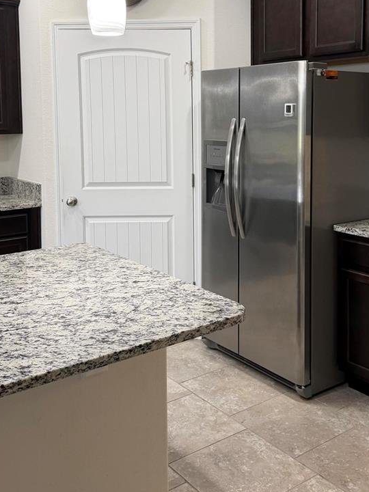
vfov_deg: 45.9
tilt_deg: -4.3
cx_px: 235
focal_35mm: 40
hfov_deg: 35.7
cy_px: 154
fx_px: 569
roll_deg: -0.5
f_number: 1.78
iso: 125
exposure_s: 1/60
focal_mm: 6.76
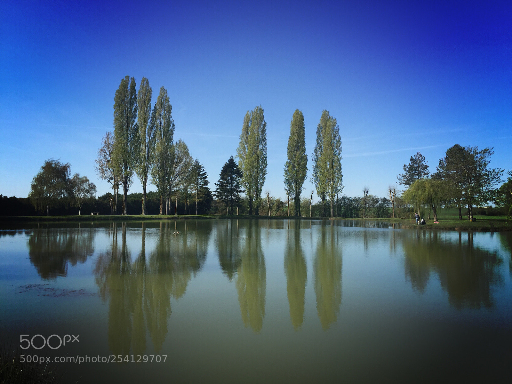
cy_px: 192
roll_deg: -1.2
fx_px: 429
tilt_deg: +2.1
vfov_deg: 48.2
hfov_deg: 61.7
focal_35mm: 29
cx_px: 256
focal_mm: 4.15
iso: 32
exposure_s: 1/1799
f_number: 2.2
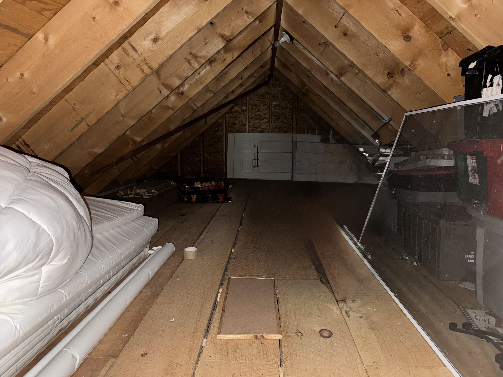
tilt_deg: -8.6
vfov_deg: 56.8
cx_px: 252
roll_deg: -0.8
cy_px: 188
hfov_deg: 71.6
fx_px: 349
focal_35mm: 24
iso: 100
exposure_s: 1/4
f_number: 1.78
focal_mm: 6.76
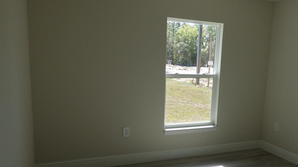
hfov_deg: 62.1
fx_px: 245
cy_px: 107
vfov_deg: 37.5
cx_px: 179
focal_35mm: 31
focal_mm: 3.58
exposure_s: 1/200
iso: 100
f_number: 2.8
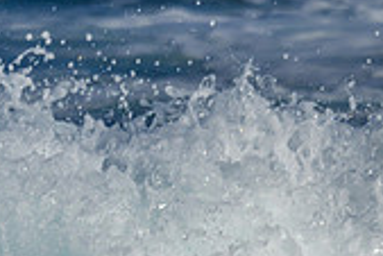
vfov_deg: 0.4
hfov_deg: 0.5
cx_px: -223
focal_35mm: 3771
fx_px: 40153
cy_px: 319
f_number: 8
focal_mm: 800
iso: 200
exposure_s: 1/2000
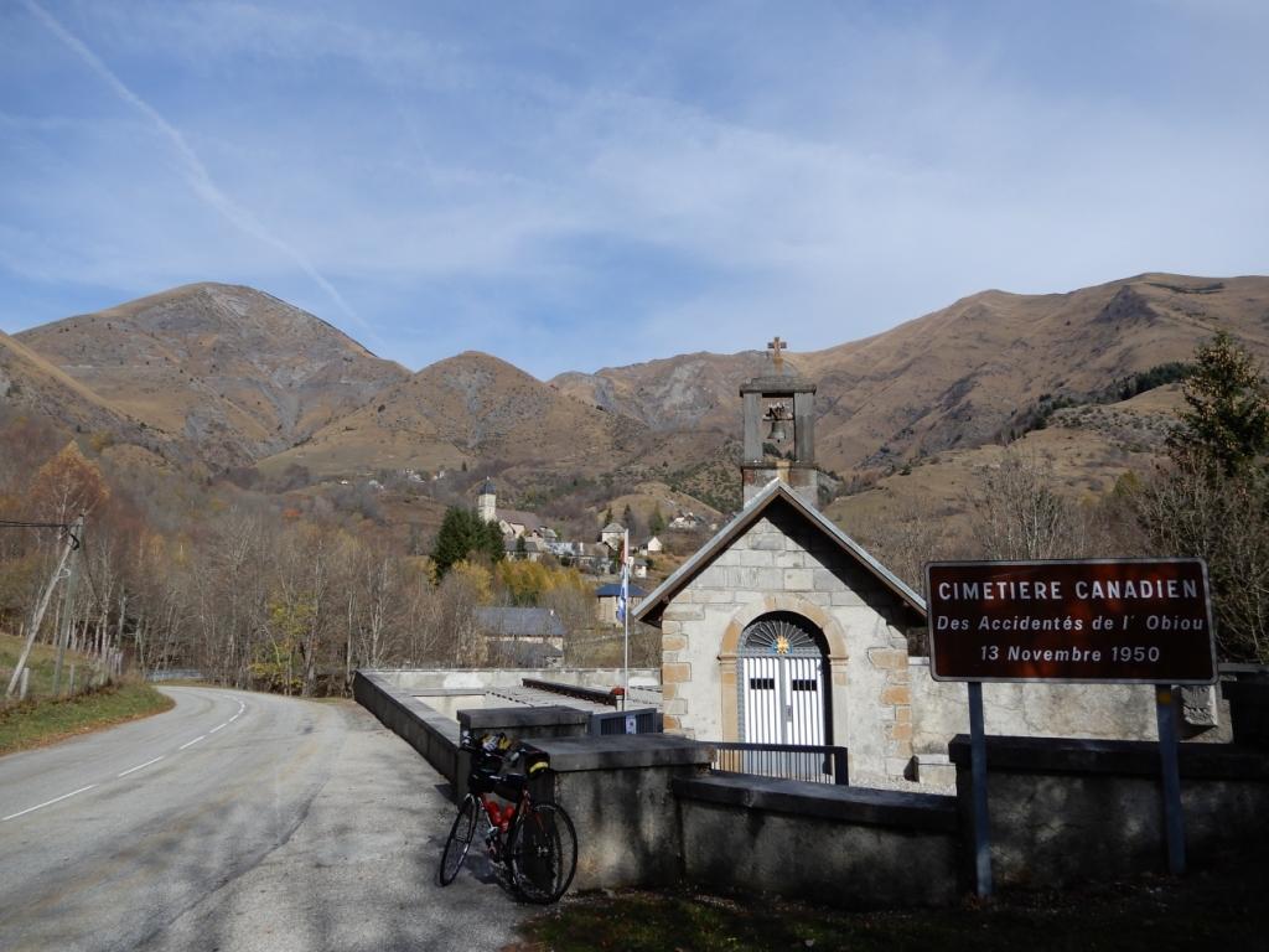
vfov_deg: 56.8
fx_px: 880
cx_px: 634
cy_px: 476
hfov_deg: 71.6
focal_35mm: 24
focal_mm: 4.3
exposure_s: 1/1250
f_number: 3.4
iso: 80
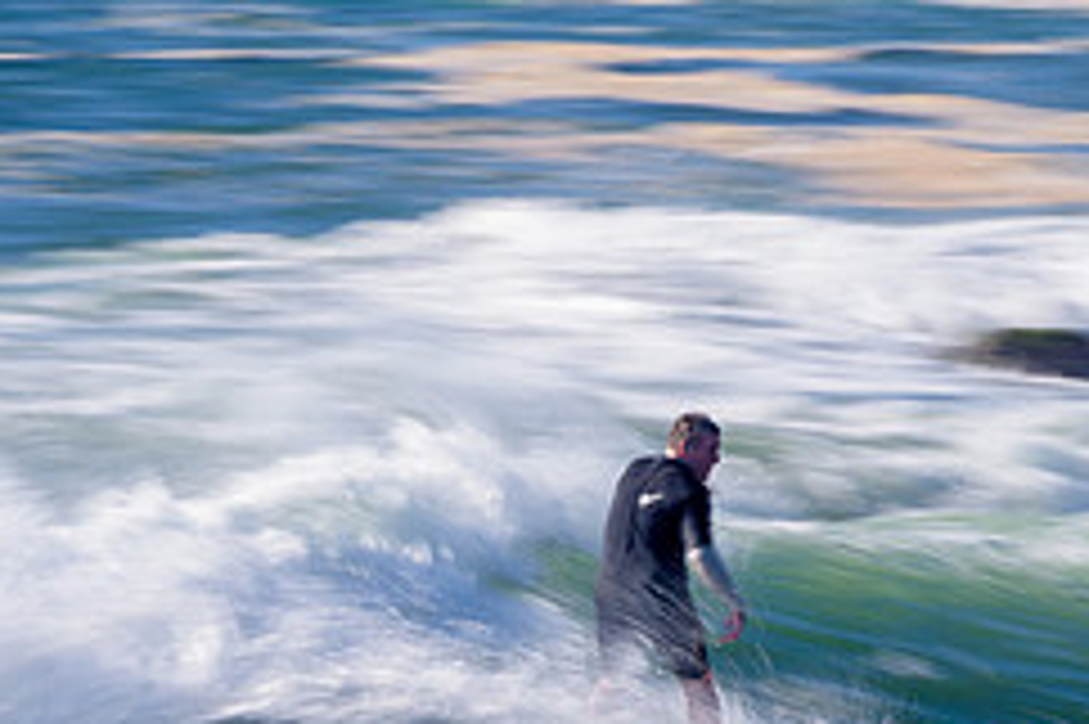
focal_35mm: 1226
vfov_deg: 1.1
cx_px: 691
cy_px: 794
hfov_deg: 1.7
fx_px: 37060
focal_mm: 500
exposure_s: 1/20
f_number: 20
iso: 125
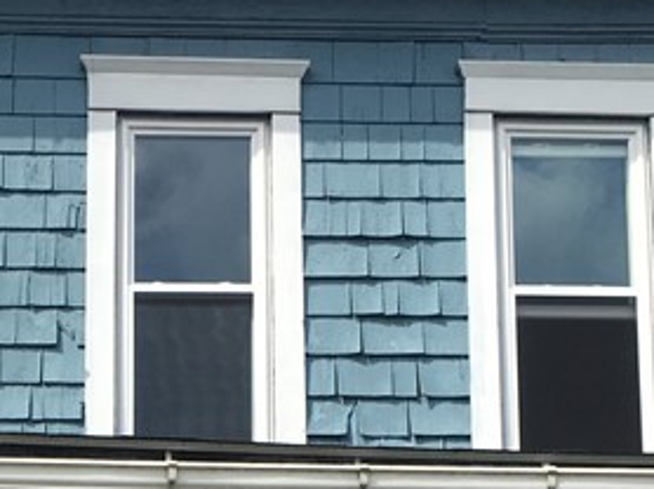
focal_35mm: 107
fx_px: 2020
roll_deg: -1.0
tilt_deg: +11.4
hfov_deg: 18.0
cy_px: 748
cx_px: 38
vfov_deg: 13.0
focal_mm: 4.15
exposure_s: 1/1115
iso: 25
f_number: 2.2
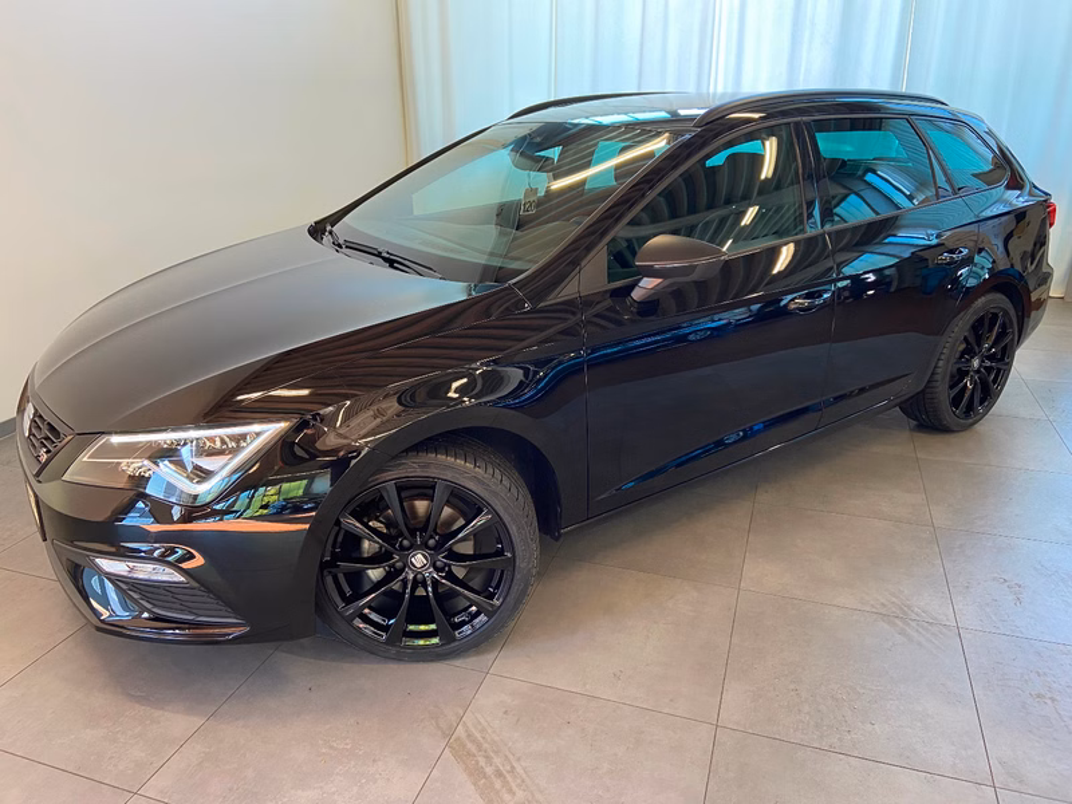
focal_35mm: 26
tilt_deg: -21.6
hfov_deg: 67.3
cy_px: 402
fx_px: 805
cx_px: 536
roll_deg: +1.1
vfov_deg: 53.1
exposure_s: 1/50
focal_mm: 4.25
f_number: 1.8
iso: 125
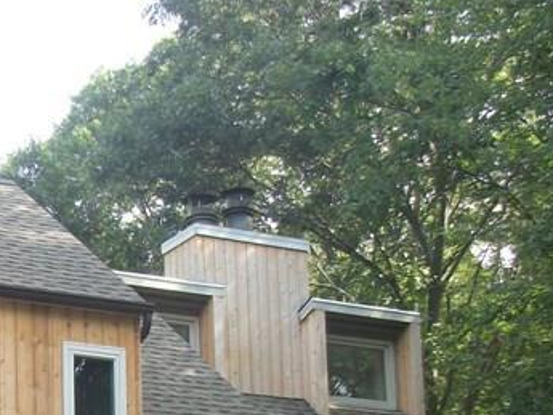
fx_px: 1518
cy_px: 551
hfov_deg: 20.1
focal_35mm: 95
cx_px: 22
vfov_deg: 14.8
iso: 80
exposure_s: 1/200
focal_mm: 5.7
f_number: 2.9
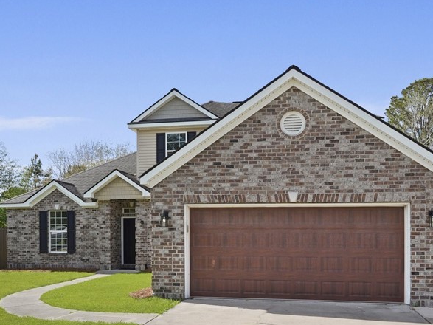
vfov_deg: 43.1
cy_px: 235
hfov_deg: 56.7
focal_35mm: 32
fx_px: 400
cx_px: 235
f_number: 9
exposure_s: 1/320
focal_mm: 18
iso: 400
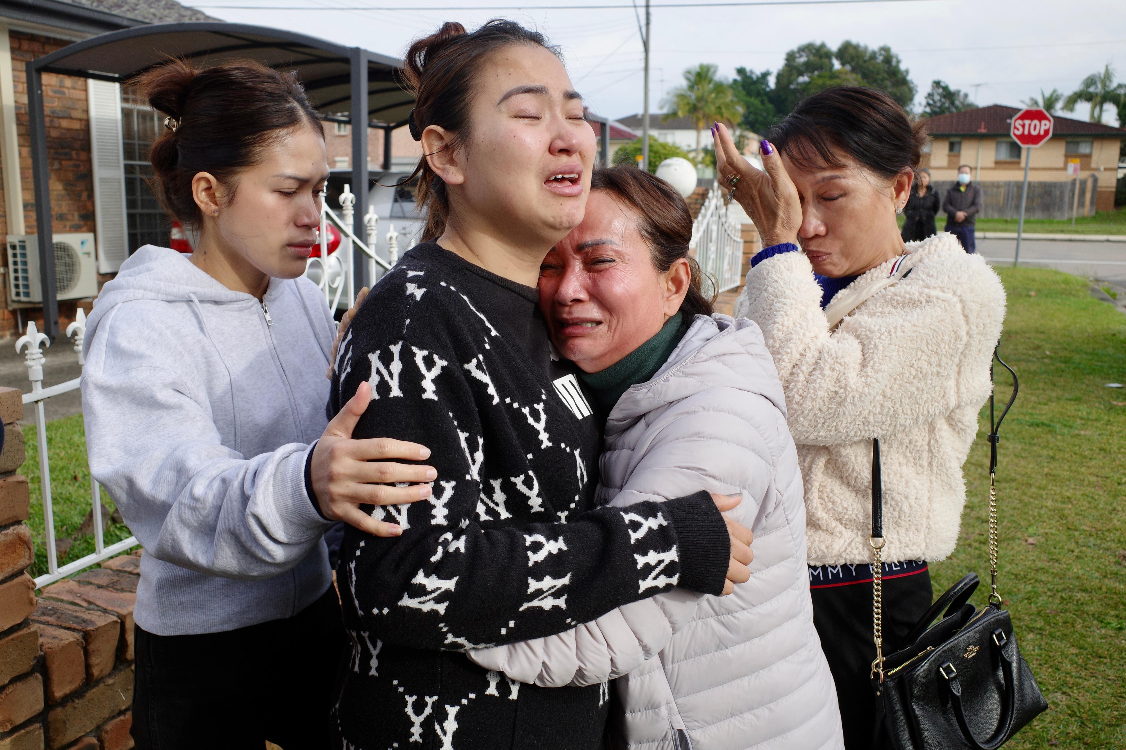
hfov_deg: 65.5
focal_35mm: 28
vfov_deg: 46.4
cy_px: 375
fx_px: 876
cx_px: 563
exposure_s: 1/400
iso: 200
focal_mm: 18.3
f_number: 5
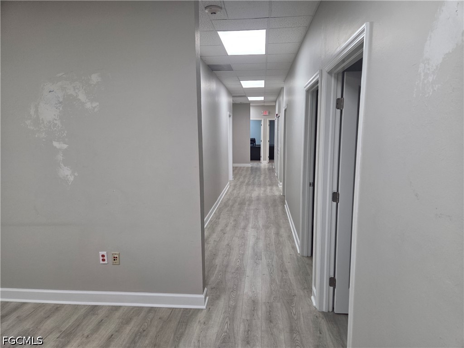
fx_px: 308
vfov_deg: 58.9
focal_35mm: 23
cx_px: 232
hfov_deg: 73.9
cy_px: 174
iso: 125
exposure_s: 1/180
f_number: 1.8
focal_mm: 5.4
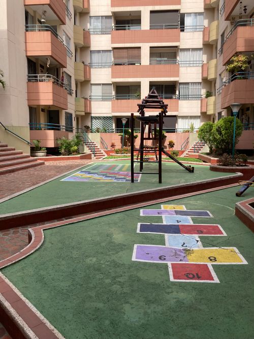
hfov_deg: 49.7
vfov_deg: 63.5
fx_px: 274
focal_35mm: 28
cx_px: 127
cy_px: 170
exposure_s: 1/941
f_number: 1.8
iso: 20
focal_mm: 3.99
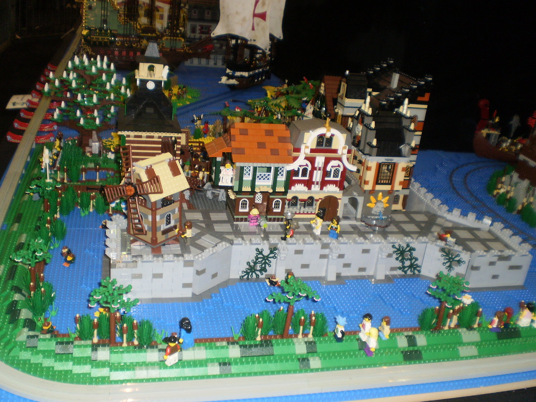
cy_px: 201
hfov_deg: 51.4
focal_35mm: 36
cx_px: 268
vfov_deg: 39.7
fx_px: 557
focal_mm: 6.3
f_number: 3.1
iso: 125
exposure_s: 1/30
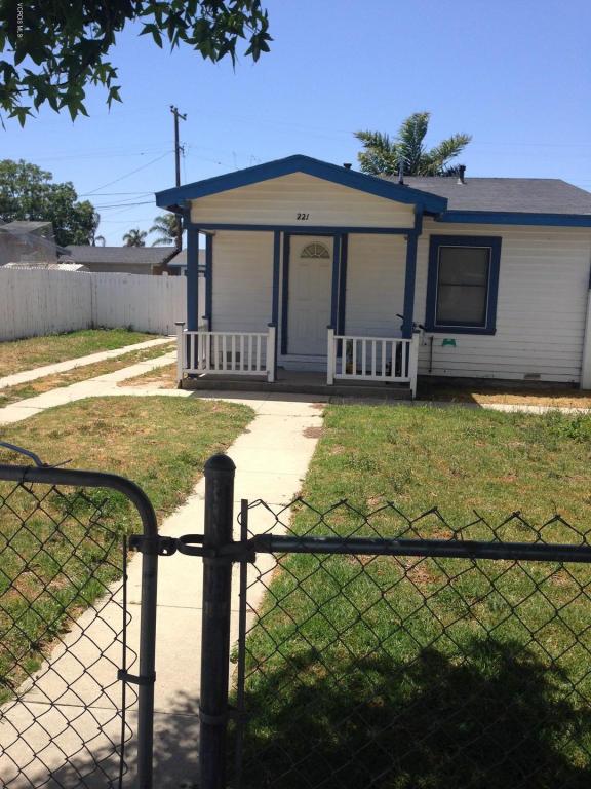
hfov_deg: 42.9
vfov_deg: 55.4
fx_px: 751
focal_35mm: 33
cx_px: 296
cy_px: 394
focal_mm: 4.12
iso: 50
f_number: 2.4
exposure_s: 1/1466
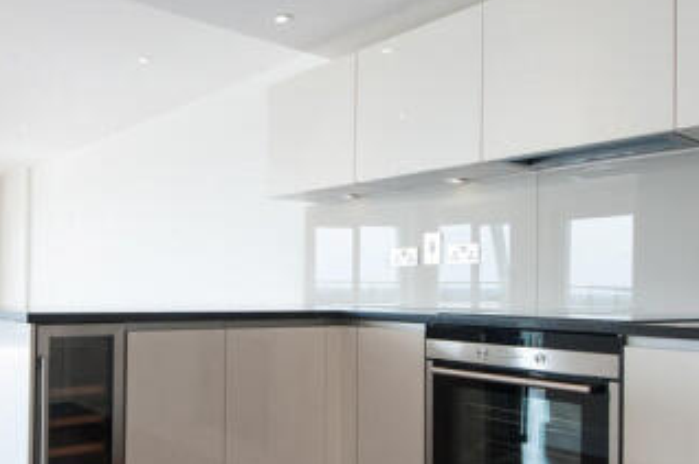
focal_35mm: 33
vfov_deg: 39.6
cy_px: 286
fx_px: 640
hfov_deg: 54.5
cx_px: 171
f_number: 8
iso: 320
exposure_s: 1/160
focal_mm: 16
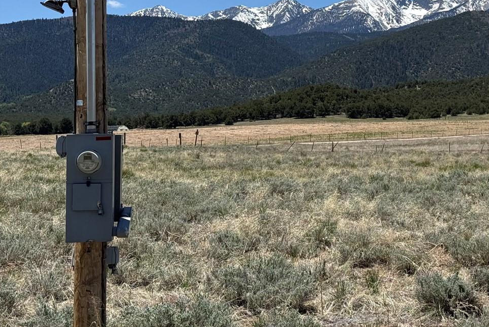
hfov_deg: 24.1
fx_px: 1128
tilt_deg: +4.2
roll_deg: +0.6
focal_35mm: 83
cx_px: 398
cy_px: 75
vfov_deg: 16.4
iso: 64
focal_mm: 6.76
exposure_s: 1/4975
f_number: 1.78
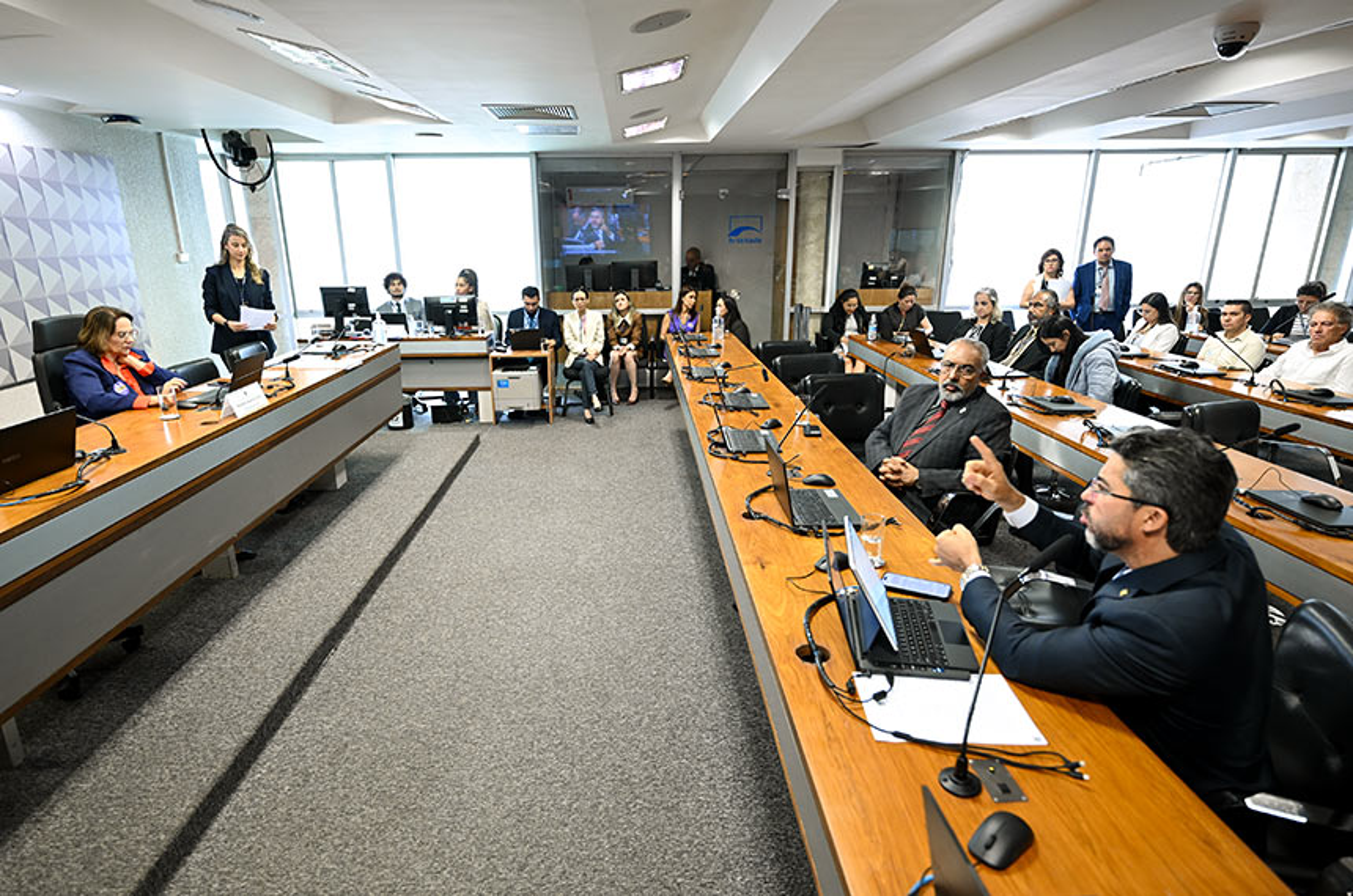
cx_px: 676
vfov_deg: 64.3
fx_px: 713
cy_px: 448
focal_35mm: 19
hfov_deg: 87.0
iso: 1250
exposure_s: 1/100
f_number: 2.8
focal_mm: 19
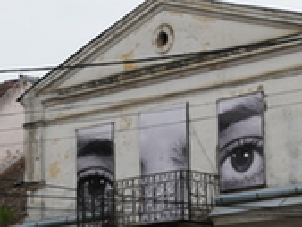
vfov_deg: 9.8
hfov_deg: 13.1
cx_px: 228
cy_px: 223
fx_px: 1310
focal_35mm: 150
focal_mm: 32
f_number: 9
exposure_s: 1/320
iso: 200
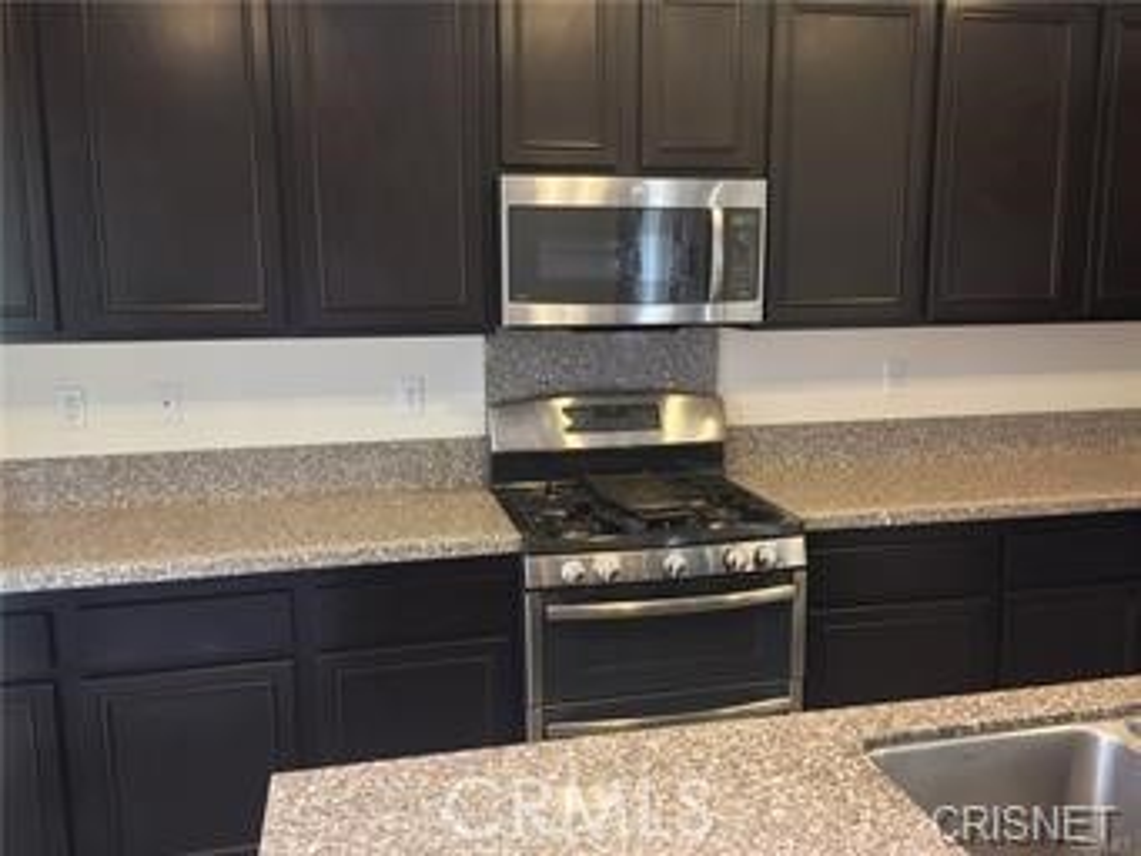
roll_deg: -0.2
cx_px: 570
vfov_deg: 48.3
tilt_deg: -8.8
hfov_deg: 61.6
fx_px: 956
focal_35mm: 29
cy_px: 428
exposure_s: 1/30
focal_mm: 4.15
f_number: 2.2
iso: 100
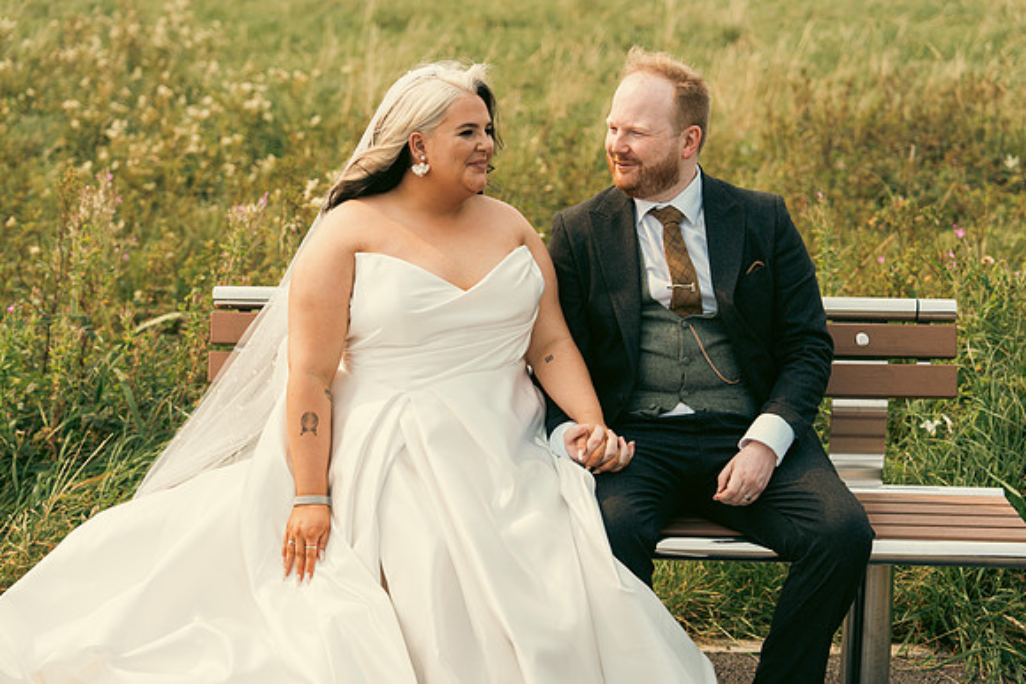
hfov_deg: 28.8
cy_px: 342
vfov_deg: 19.5
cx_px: 513
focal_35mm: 70
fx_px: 1995
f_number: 3.5
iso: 125
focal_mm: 70
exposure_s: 1/500
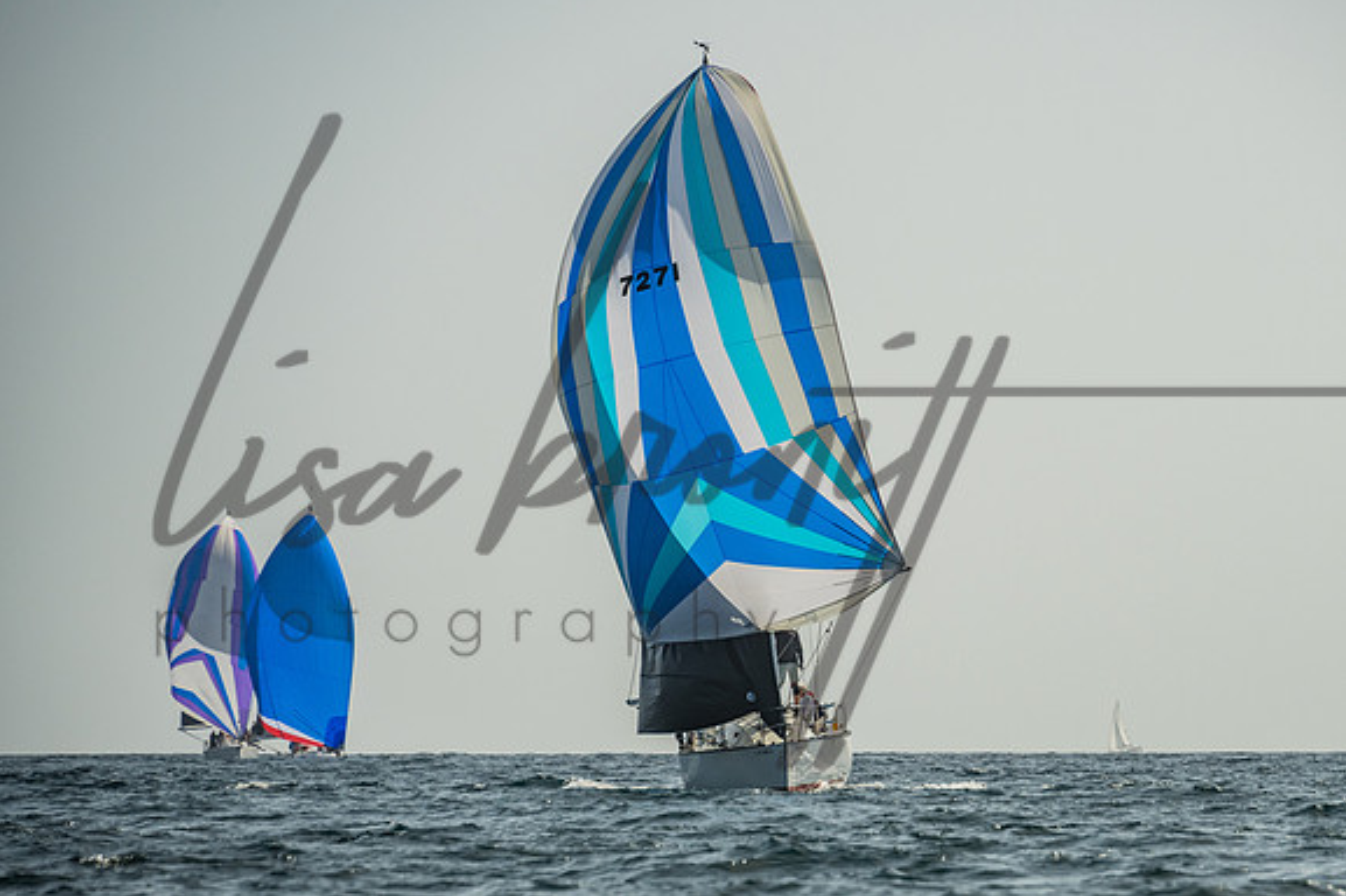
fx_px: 10201
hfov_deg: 7.5
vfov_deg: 5.0
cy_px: 527
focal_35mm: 273
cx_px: 884
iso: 320
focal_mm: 200
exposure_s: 1/1600
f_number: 6.3
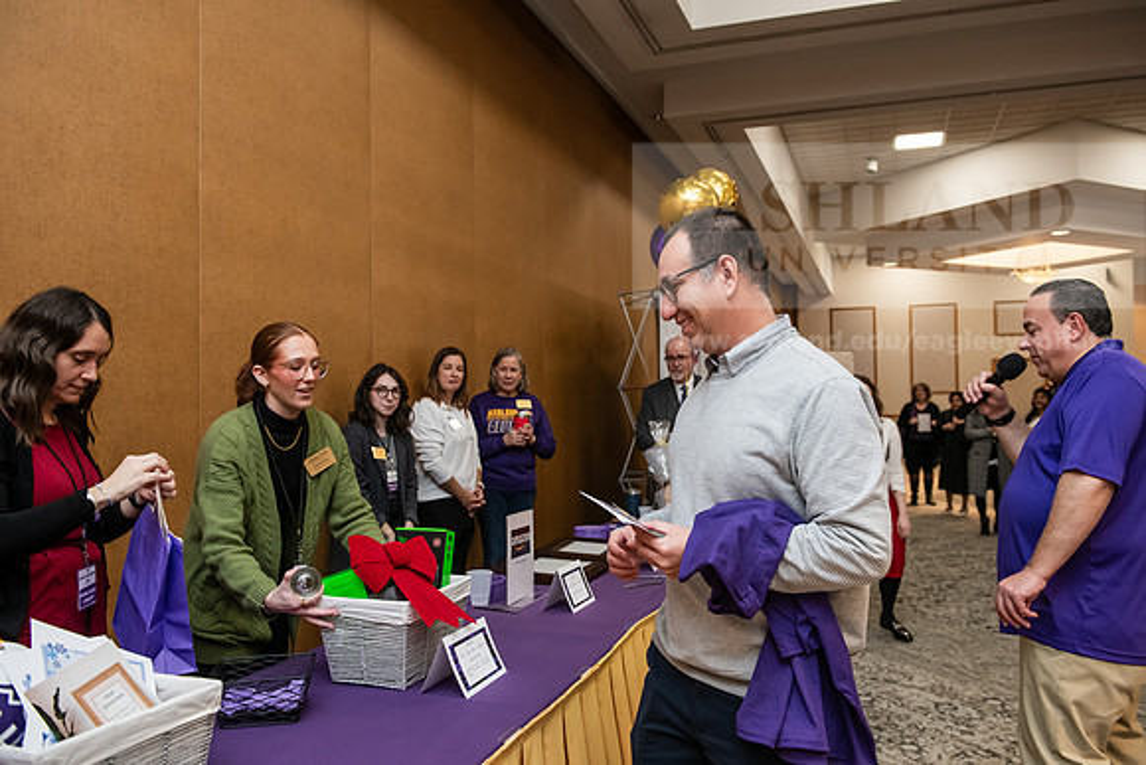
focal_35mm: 29
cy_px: 382
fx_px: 923
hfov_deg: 63.6
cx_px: 573
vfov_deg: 45.0
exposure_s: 1/160
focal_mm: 29
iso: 2500
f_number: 4
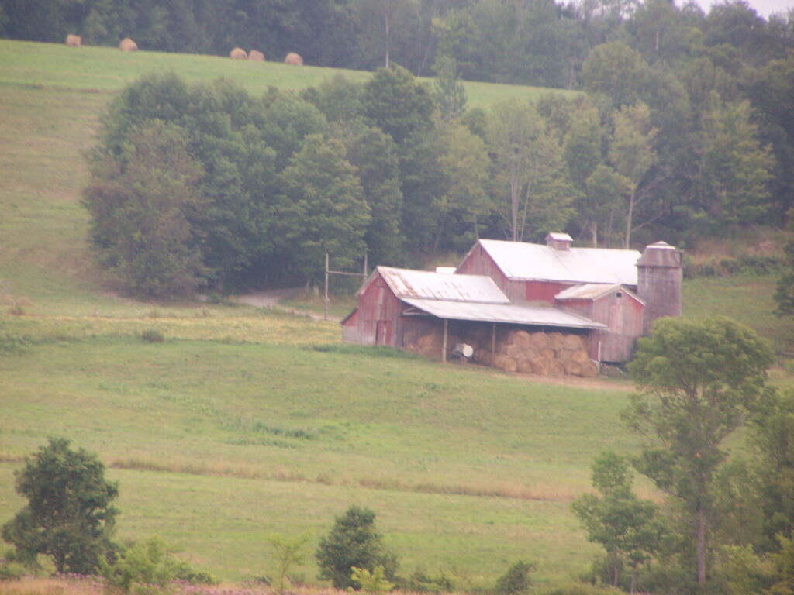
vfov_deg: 3.9
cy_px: 298
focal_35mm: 380
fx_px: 8716
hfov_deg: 5.2
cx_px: 397
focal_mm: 63
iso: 140
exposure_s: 1/50
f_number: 3.7
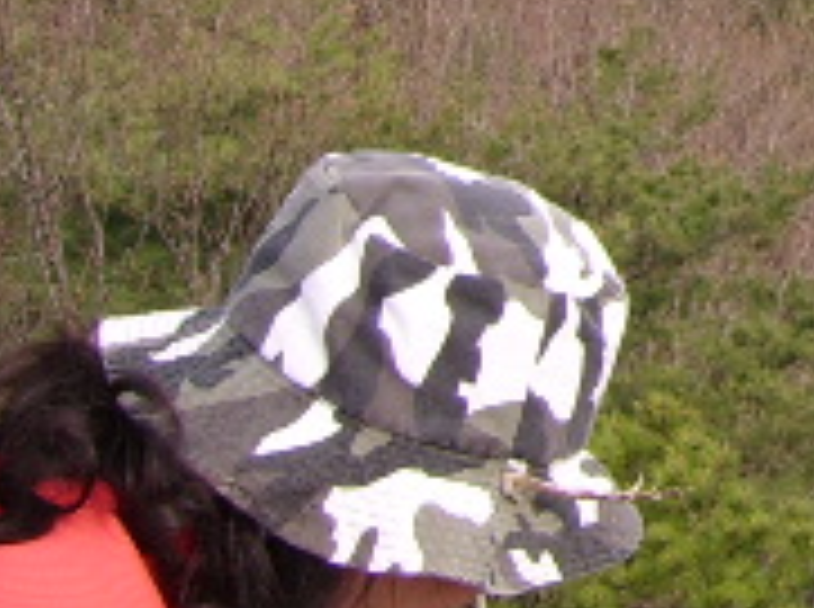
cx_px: 1399
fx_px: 2910
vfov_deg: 11.5
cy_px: -275
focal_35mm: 124
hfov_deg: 14.3
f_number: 2.8
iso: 50
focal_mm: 5.95
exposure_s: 1/648
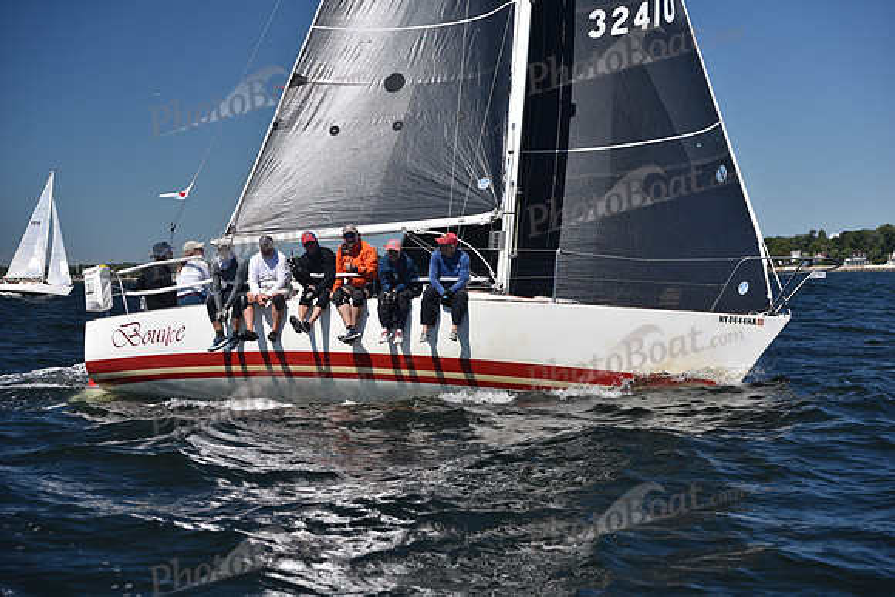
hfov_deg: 28.8
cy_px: 298
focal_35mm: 70
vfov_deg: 19.5
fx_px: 1741
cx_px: 448
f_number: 5
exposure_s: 1/1000
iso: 200
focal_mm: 70
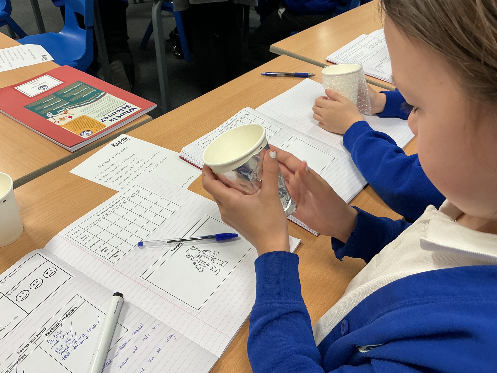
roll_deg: -2.5
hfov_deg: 61.7
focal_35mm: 29
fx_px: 416
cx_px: 248
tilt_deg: -40.6
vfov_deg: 48.2
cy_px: 186
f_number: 1.8
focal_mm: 3
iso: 64
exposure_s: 1/50
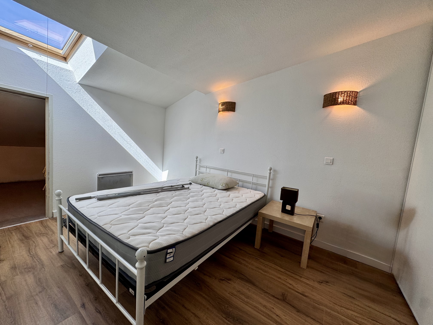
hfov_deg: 102.1
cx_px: 216
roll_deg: -4.4
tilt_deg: -4.5
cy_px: 162
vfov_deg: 85.7
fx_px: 175
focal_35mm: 14
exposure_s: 1/100
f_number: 2.2
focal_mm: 2.22
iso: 64
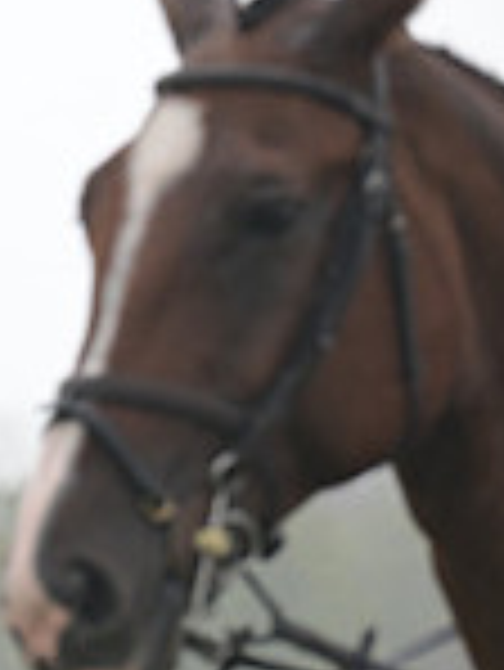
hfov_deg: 2.0
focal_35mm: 750
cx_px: -688
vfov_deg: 2.6
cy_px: 407
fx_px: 14539
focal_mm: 200
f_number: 4.5
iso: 1250
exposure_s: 1/1250
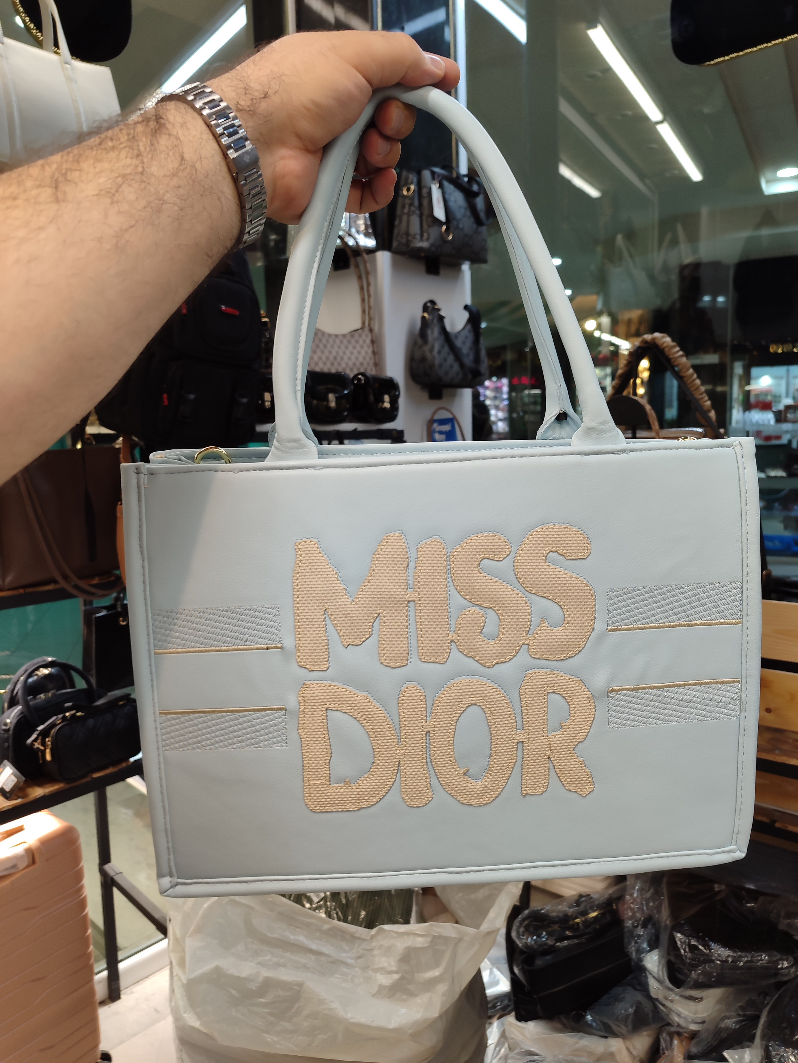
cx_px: 399
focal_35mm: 25
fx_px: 768
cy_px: 532
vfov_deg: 69.4
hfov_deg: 54.9
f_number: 1.89
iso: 131
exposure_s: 1/100
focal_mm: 5.95
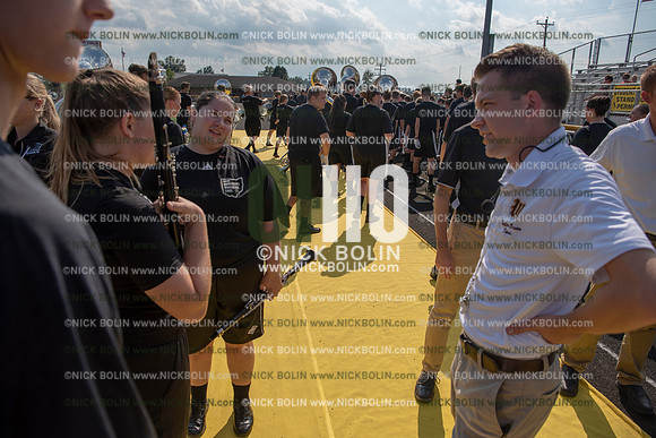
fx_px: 437
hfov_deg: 73.7
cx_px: 328
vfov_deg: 53.2
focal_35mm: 24
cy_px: 219
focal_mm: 24
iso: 200
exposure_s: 1/2000
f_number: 5.6
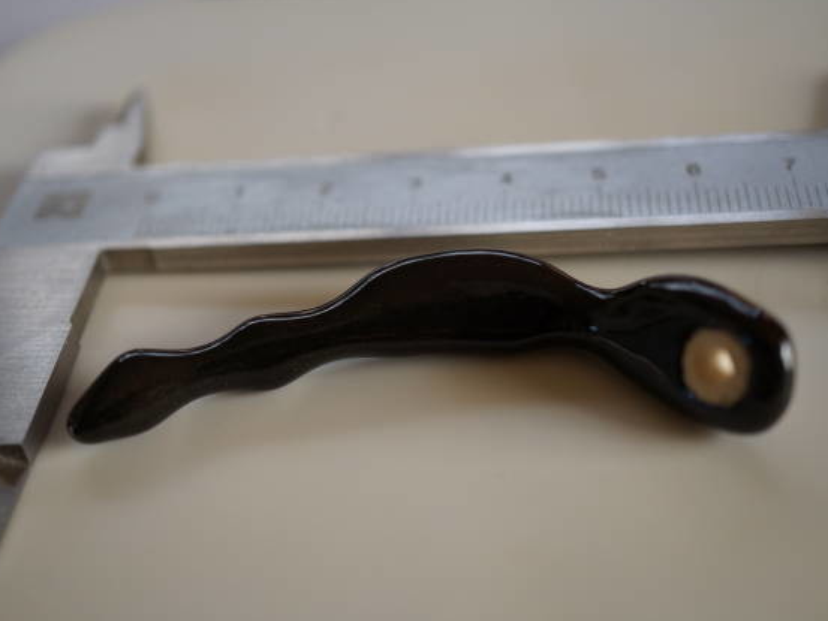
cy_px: 309
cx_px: 407
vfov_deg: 29.1
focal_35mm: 50
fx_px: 1196
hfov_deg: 38.2
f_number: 4
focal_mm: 30
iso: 400
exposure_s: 1/160
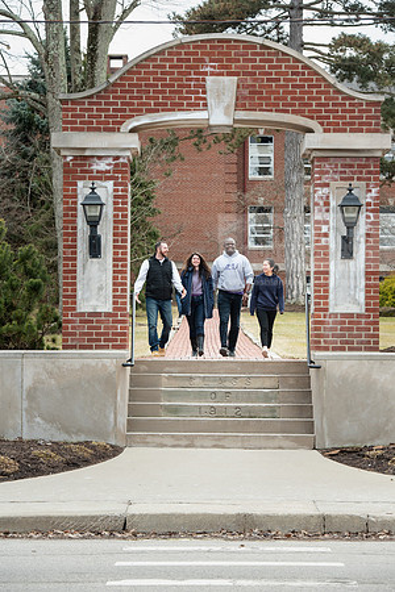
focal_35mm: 116
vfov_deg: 17.6
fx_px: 1909
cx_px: 198
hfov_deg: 11.8
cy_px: 296
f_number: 8
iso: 500
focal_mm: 116
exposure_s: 1/320
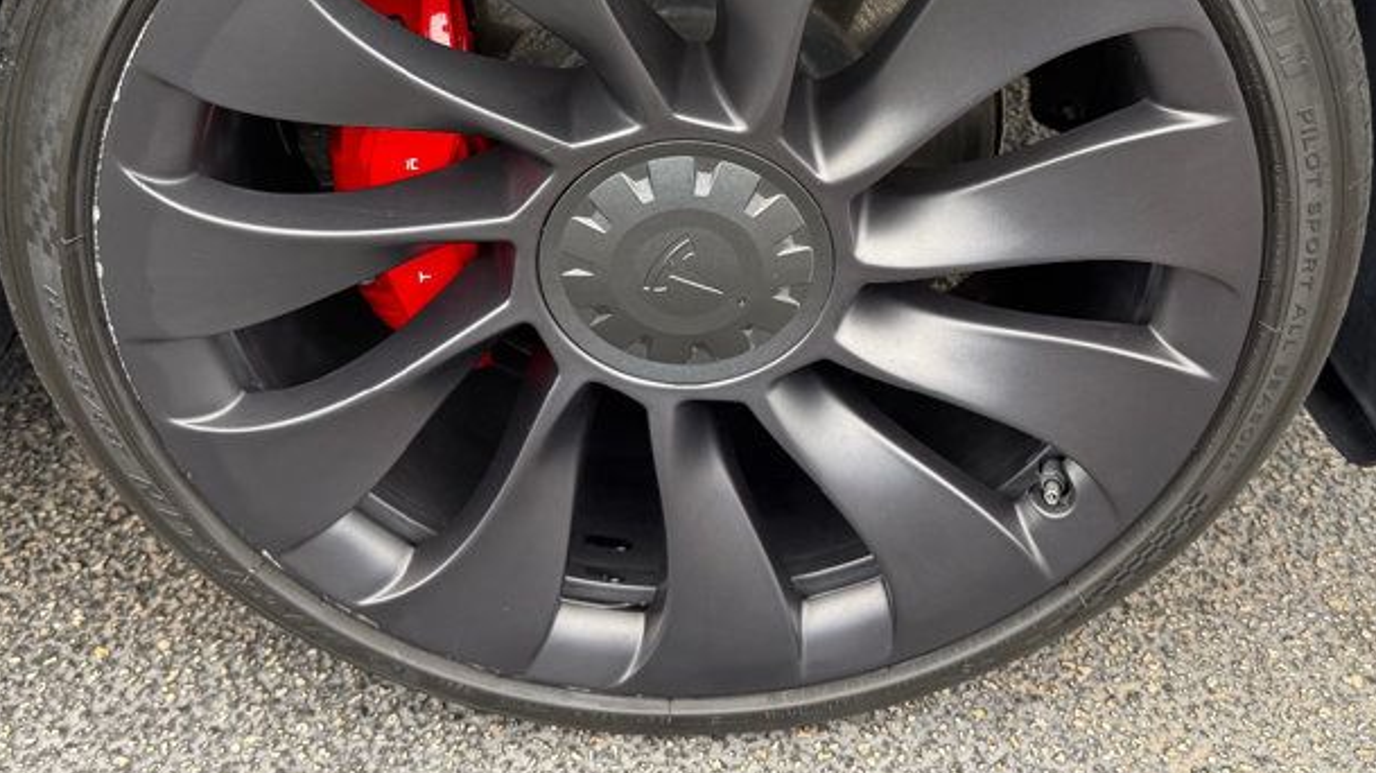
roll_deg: +1.6
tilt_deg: -28.5
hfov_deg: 46.4
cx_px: 734
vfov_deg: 25.8
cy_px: 14
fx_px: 1605
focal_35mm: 44
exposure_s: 1/288
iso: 100
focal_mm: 6.76
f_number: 1.78
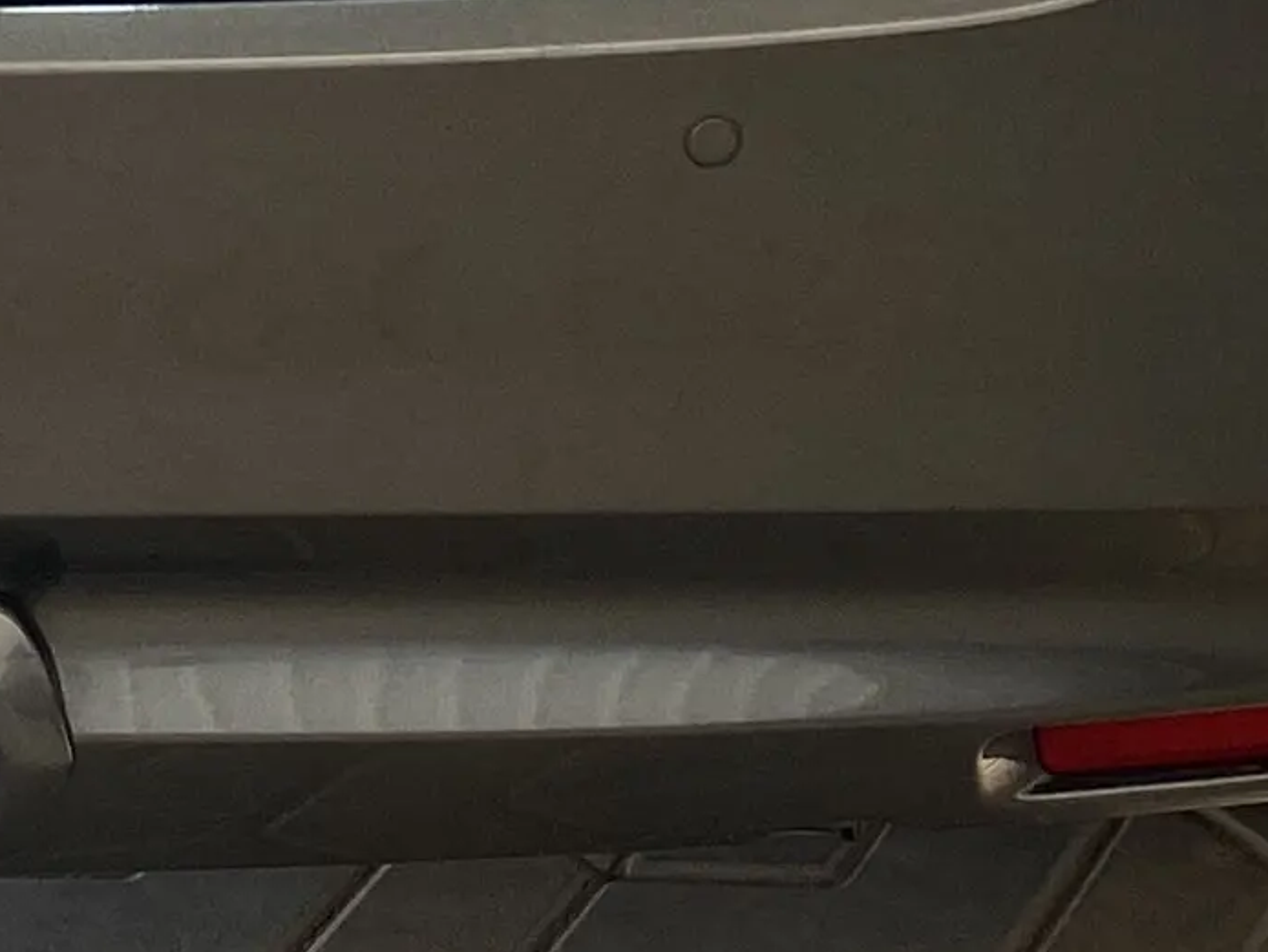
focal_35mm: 151
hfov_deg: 12.7
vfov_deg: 9.1
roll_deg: -0.2
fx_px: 5533
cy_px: -1126
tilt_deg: -10.5
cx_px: -318
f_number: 1.8
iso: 80
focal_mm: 4.25
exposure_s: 1/120
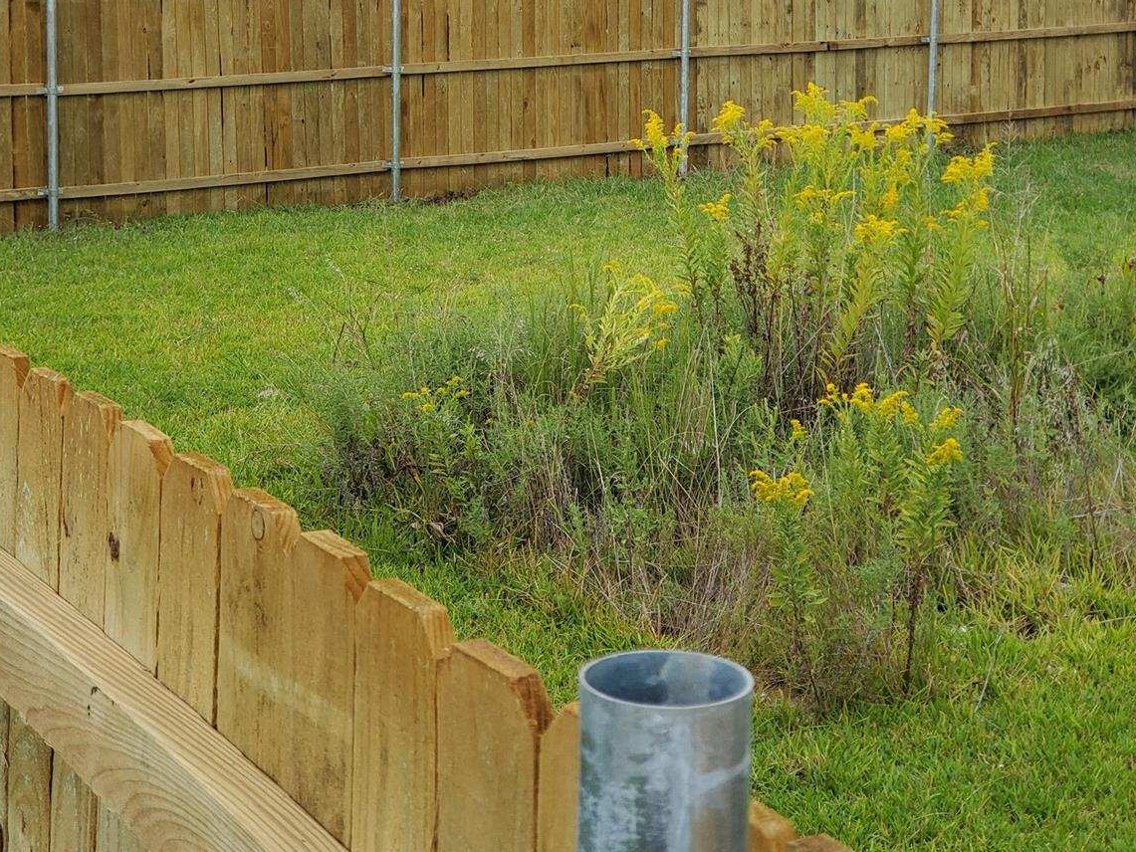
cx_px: 565
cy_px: 97
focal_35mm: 70
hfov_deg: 27.8
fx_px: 2297
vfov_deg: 20.6
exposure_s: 1/445
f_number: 2.4
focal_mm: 6
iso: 50
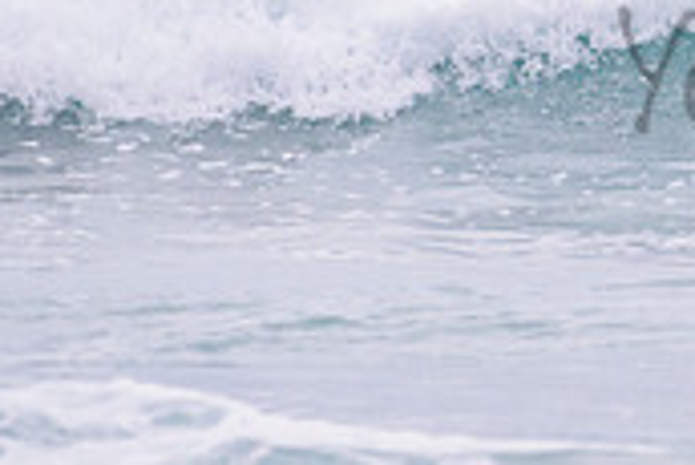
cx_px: 1087
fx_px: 39957
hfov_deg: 1.0
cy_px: -72
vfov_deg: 0.7
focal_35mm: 2068
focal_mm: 500
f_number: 5.6
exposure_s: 1/2000
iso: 1100
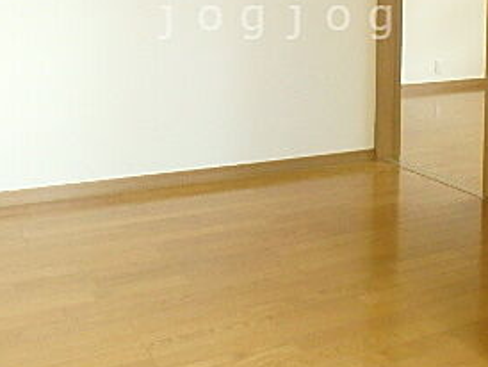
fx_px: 691
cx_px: 280
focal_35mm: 49
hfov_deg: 38.8
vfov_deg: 28.3
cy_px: 18
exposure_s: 1/30
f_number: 3.5
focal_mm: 3.7
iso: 640
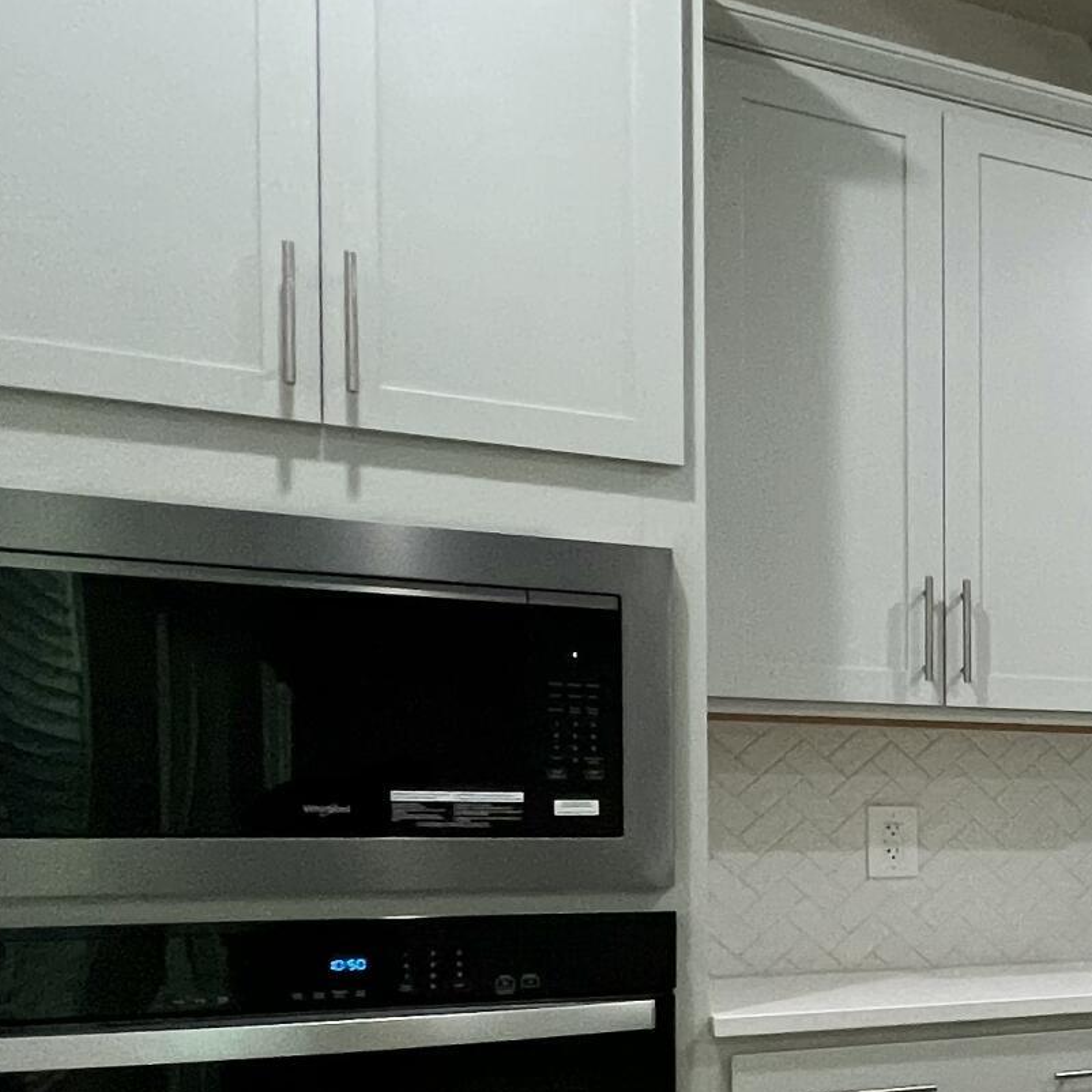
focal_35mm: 43
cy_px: 866
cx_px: 1728
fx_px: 1535
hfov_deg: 25.9
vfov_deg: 37.8
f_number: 1.8
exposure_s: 1/120
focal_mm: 1.57
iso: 200
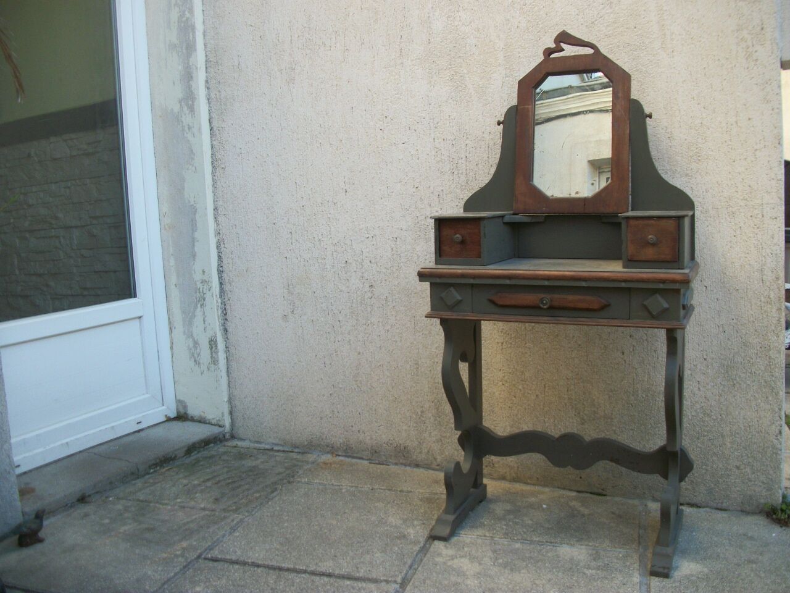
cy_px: 296
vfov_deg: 44.2
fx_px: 730
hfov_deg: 56.8
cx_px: 395
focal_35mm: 32
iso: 80
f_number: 2.9
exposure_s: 1/160
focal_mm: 5.7
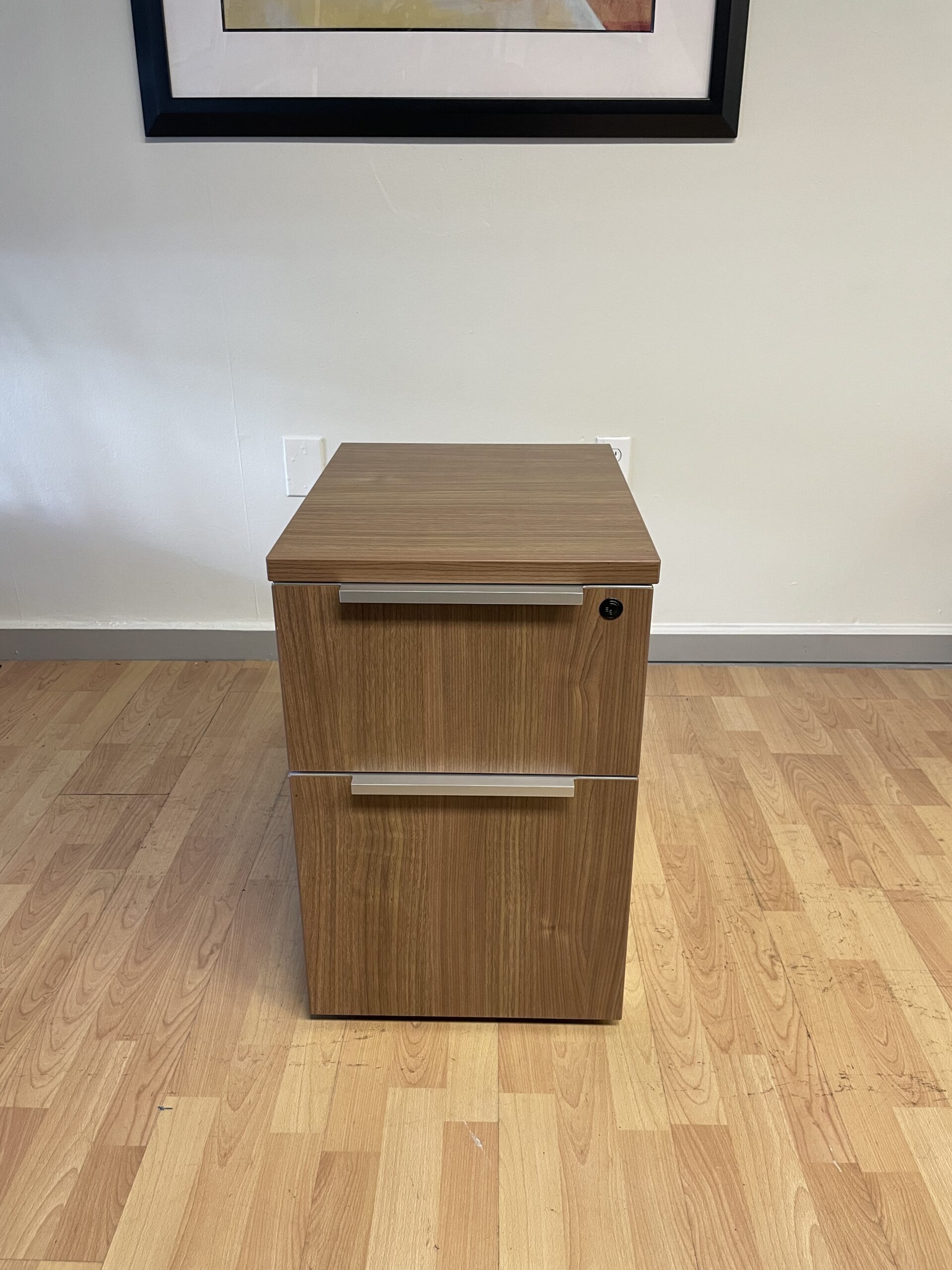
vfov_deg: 67.3
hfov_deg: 53.1
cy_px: 635
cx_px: 476
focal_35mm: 26
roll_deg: +0.5
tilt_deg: -23.4
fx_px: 953
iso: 80
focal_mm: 4.2
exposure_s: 1/60
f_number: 1.6
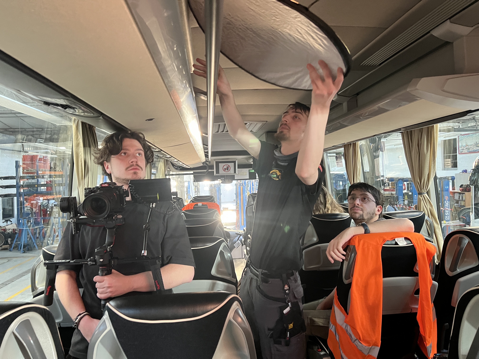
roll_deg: +1.7
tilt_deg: +0.7
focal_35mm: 26
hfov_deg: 67.3
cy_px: 180
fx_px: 360
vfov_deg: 53.1
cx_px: 240
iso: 500
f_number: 1.5
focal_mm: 5.7
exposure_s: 1/41
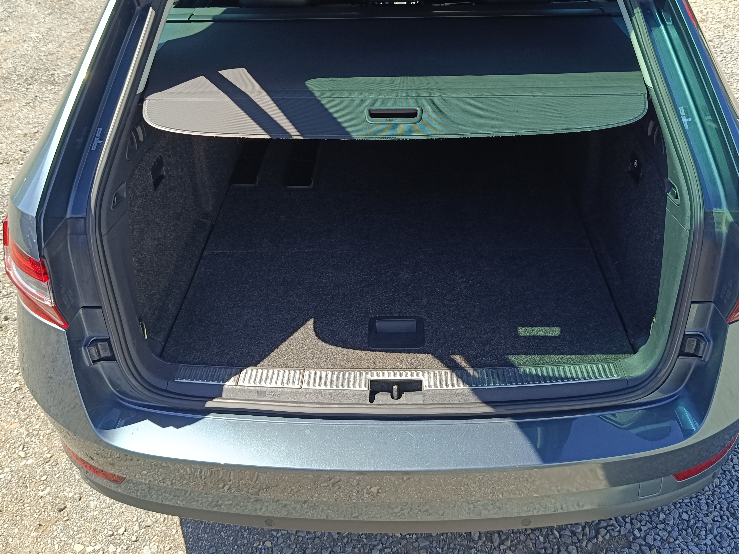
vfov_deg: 42.6
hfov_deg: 55.3
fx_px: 704
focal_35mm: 33
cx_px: 391
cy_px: 203
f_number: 1.88
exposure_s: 1/357
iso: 53
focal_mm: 5.59
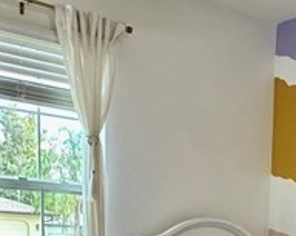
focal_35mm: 73
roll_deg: -3.1
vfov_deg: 19.0
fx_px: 639
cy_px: 327
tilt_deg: -7.7
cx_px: 285
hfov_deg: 25.0
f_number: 2.2
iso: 250
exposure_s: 1/120
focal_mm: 2.22
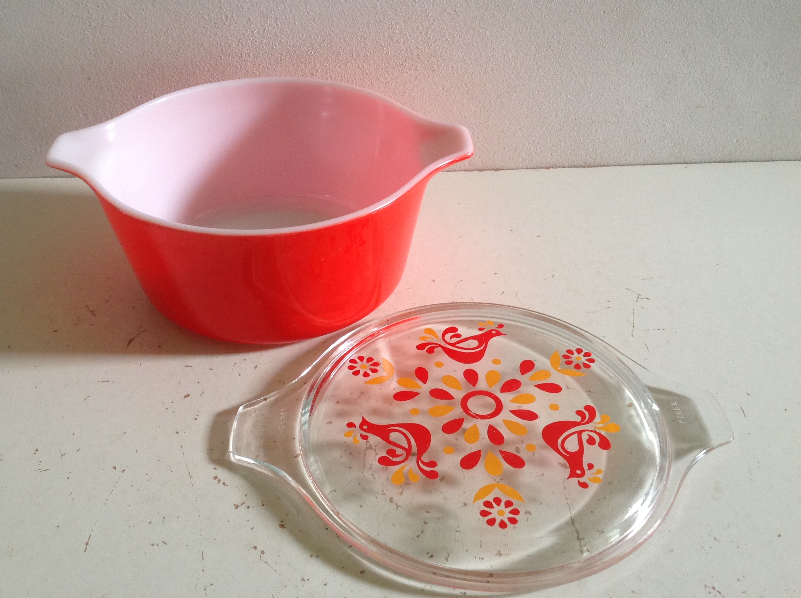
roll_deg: +0.2
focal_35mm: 39
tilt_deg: -36.8
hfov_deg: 47.9
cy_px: 298
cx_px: 383
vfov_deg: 36.7
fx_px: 901
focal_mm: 4.28
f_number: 2.4
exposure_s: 1/15
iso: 100
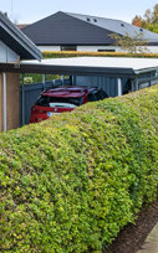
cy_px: 45
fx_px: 553
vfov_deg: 25.4
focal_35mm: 80
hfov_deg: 14.5
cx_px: -114
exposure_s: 1/25
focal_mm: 20
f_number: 10
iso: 250
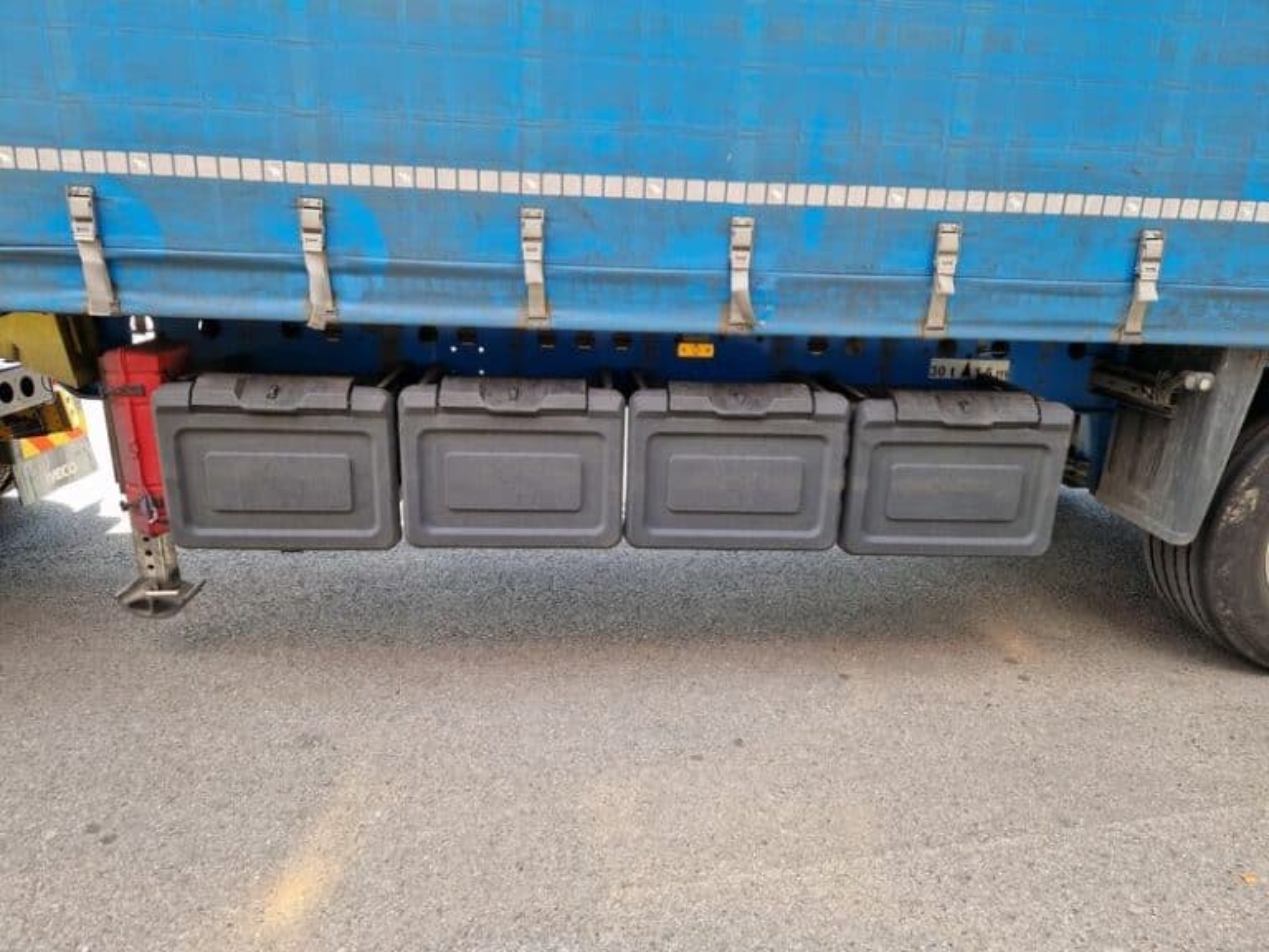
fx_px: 843
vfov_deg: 58.9
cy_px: 476
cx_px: 634
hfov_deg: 73.9
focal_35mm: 23
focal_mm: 5.4
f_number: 1.8
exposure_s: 1/1079
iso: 50
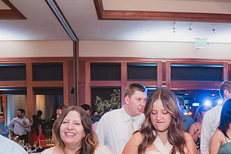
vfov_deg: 35.9
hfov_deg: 54.1
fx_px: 225
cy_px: 135
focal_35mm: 35
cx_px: 138
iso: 2500
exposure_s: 1/50
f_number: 2.8
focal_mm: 17
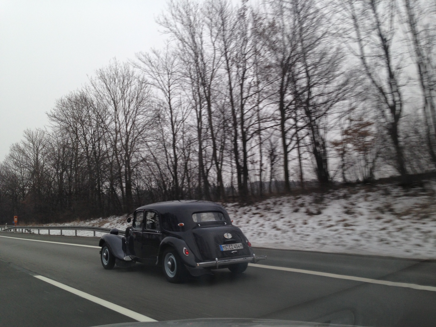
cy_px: 164
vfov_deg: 42.9
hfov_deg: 55.4
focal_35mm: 33
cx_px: 218
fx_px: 416
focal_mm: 4.13
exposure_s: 1/140
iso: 50
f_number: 2.4
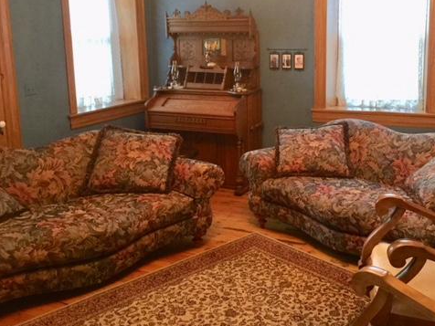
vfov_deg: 36.6
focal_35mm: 39
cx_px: 261
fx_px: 490
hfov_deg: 47.6
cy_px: 121
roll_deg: +0.9
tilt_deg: -10.1
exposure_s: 1/15
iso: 125
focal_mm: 4.15
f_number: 2.2
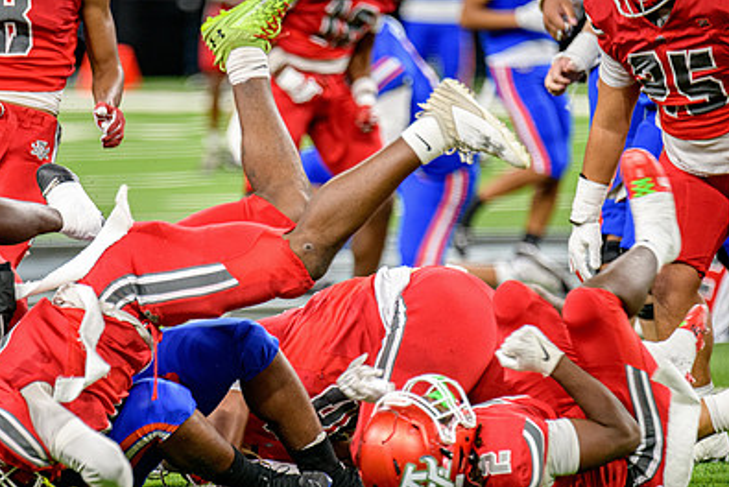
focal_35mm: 440
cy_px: 355
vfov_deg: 3.1
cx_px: 279
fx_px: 8916
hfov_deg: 4.7
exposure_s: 1/400
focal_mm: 300
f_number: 2.8
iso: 1250
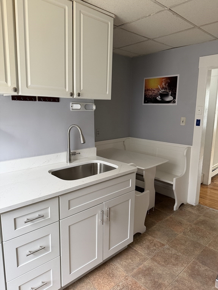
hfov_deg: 56.8
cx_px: 109
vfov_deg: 71.6
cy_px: 145
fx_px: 202
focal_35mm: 24
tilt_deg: -10.5
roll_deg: -0.5
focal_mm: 6.76
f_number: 1.78
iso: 250
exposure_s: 1/60
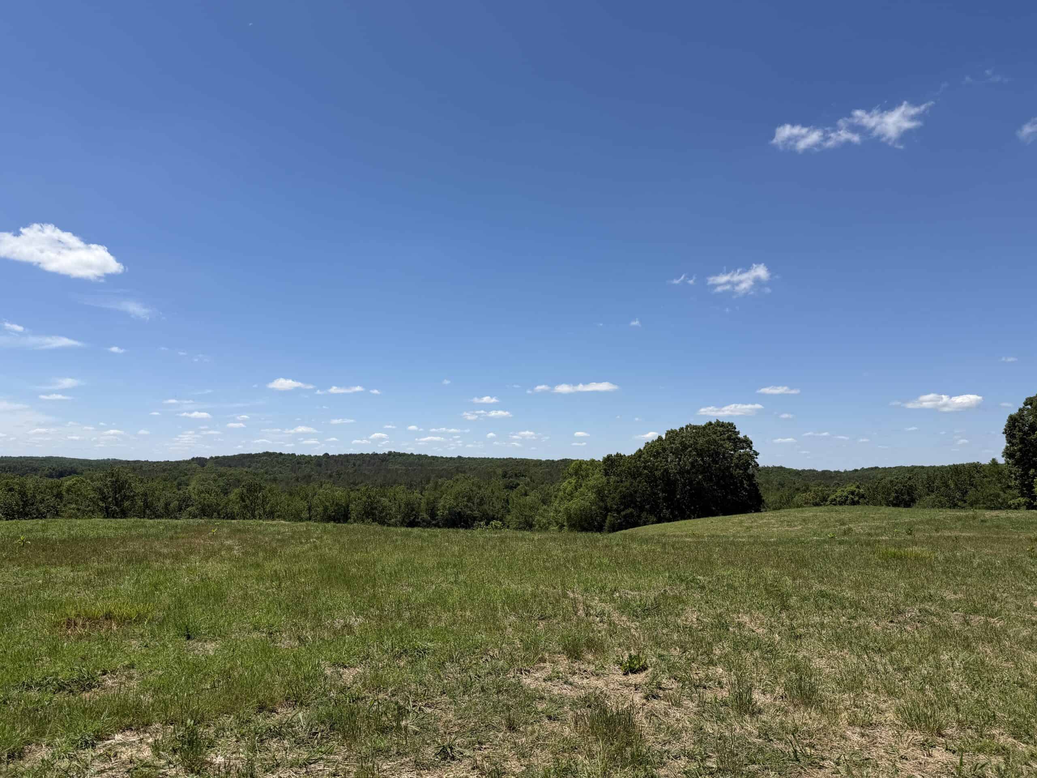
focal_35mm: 24
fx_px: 719
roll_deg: -0.3
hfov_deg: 71.6
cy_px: 389
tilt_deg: +5.7
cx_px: 518
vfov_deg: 56.8
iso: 80
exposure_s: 1/7353
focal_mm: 6.76
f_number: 1.78
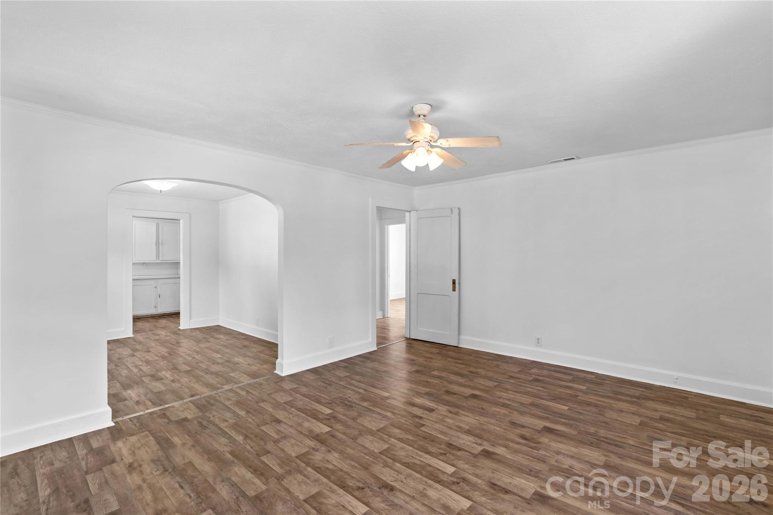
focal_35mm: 16
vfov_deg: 73.7
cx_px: 386
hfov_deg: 96.7
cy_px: 258
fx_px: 344
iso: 100
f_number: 8
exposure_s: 1/2
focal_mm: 16
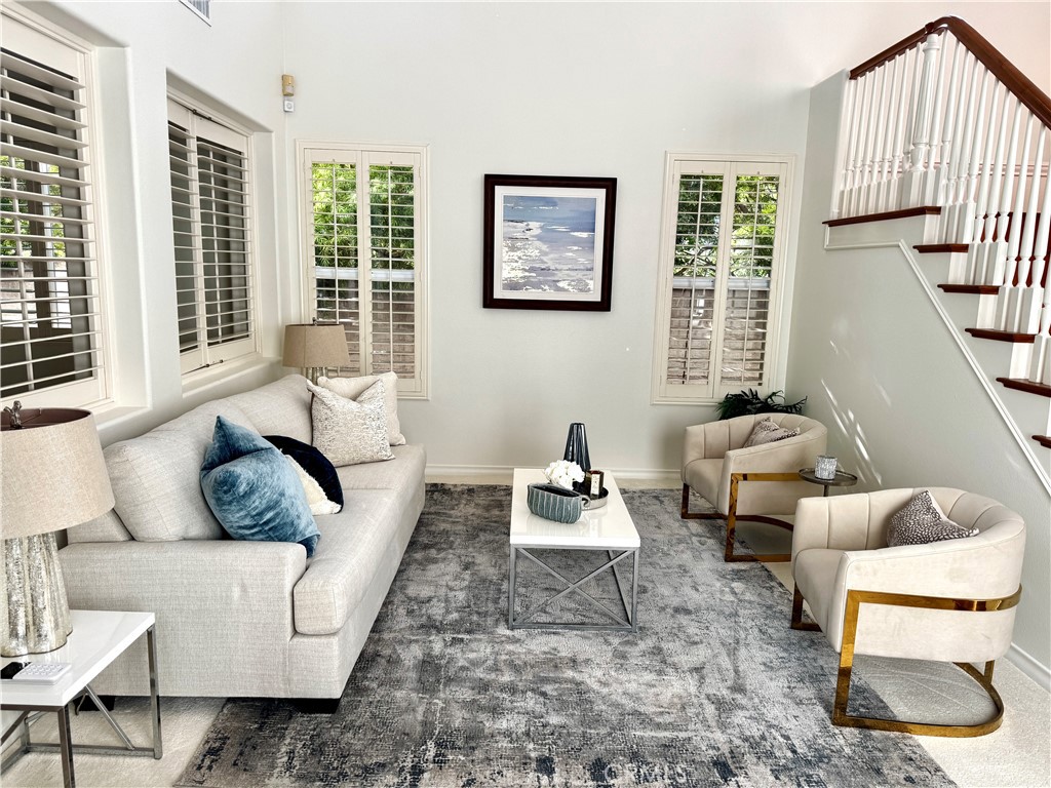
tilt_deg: -10.0
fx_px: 729
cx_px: 526
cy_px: 394
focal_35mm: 24
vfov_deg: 56.8
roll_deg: -1.7
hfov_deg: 71.6
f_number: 1.78
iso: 64
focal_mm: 6.76
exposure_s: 1/188
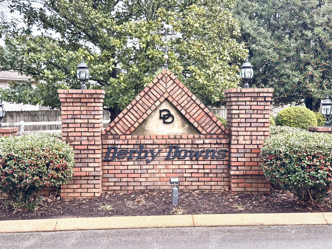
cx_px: 166
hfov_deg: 39.7
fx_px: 460
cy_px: 124
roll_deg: +0.3
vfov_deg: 30.3
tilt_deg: -2.0
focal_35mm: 48
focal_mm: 6.76
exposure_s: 1/414
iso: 64
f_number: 1.78
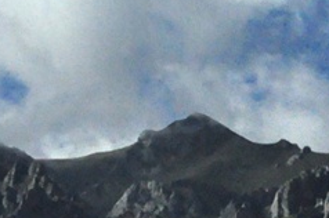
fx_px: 1771
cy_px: 43
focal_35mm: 194
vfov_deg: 7.0
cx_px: 258
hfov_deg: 10.6
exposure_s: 1/3200
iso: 3200
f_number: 29
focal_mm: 30
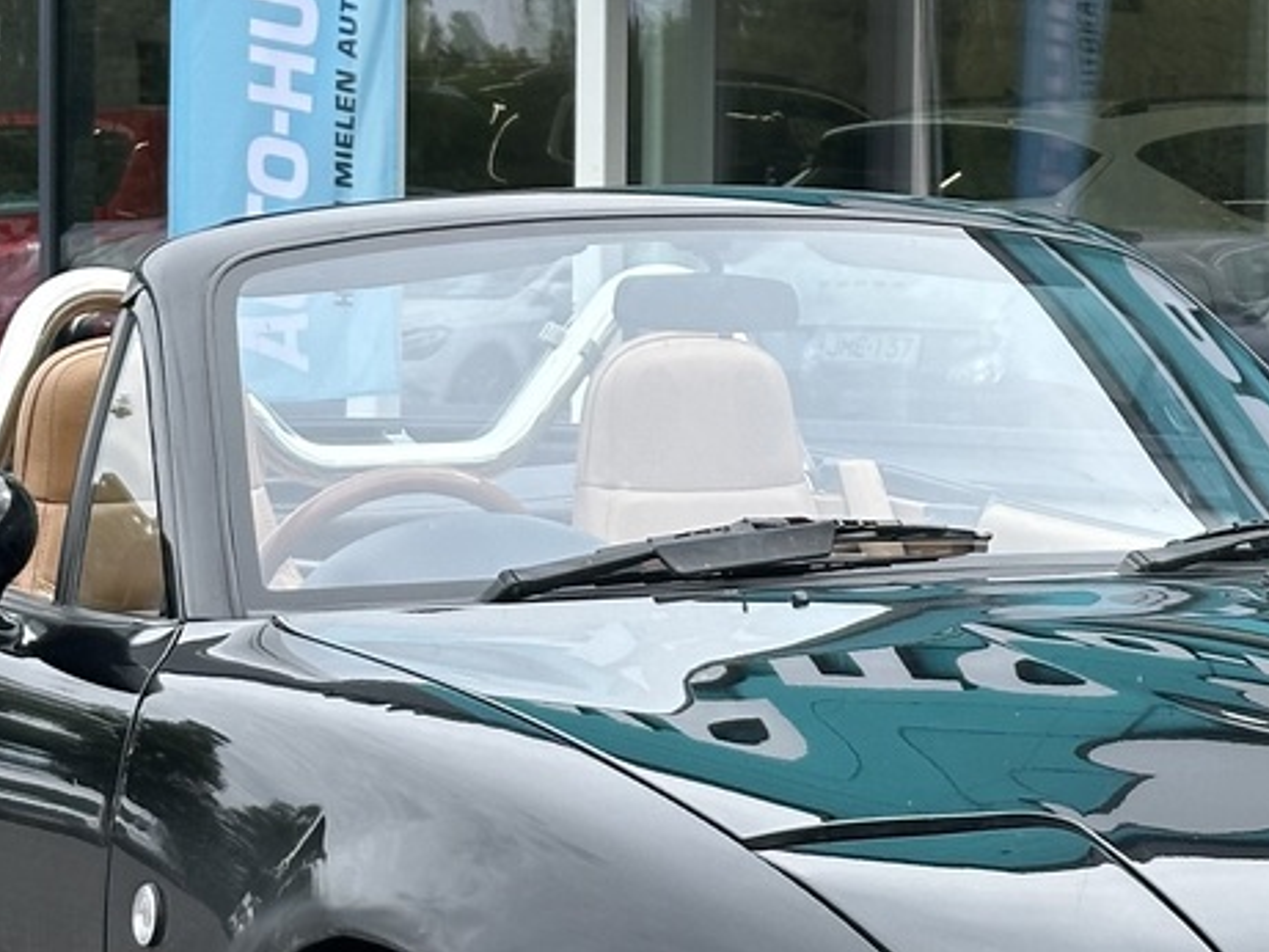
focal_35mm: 150
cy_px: 592
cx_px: 936
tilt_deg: -3.3
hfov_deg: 13.1
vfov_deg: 9.9
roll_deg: -0.8
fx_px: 5500
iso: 64
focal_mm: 6.86
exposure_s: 1/843
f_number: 1.78
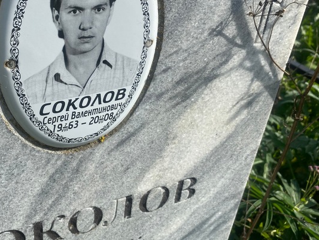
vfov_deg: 36.5
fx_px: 359
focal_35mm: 39
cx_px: 92
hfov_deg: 46.6
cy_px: 84
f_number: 1.8
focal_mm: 4.25
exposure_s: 1/3040
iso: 32
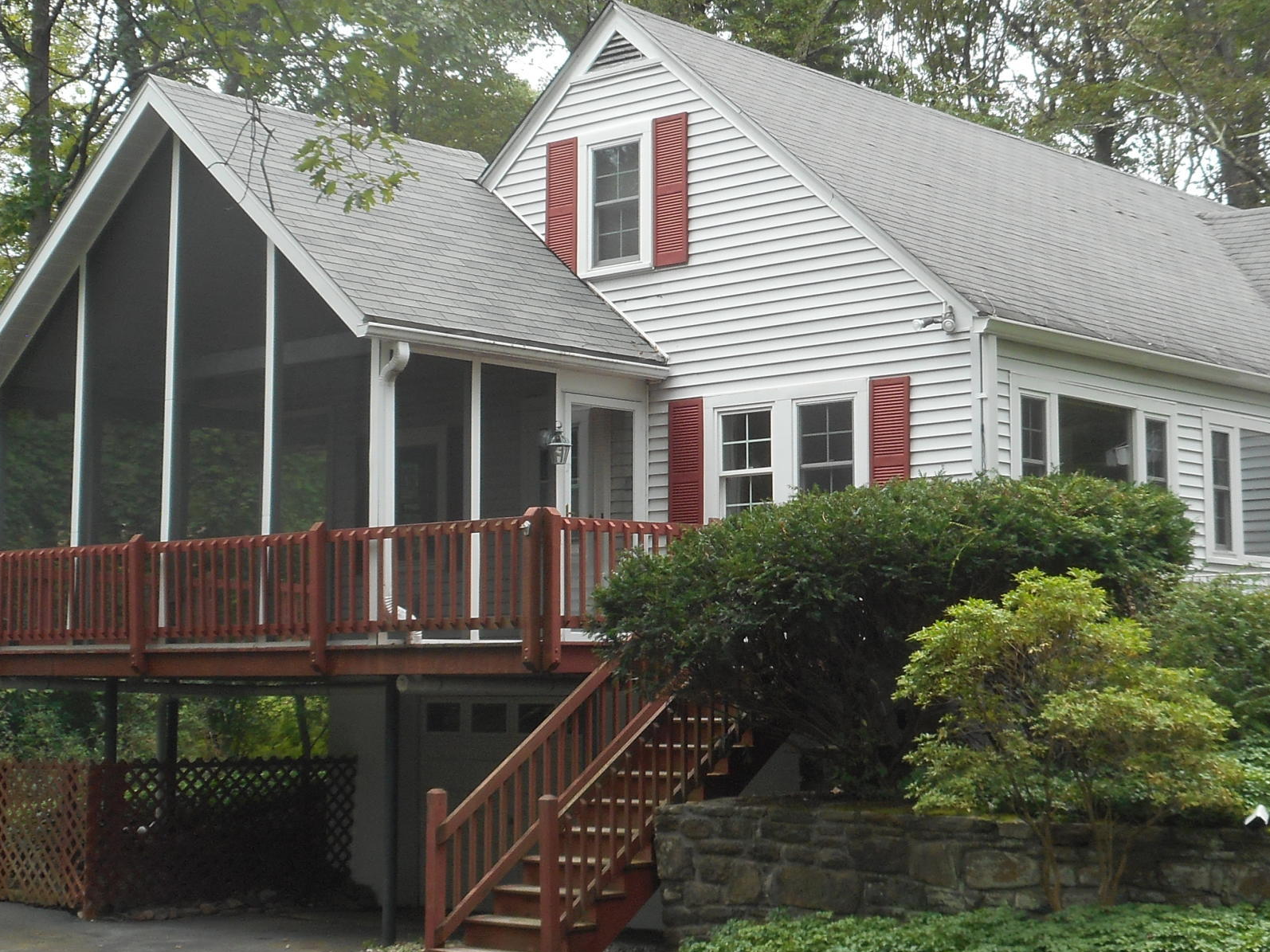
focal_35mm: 64
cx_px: 749
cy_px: 398
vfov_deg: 22.9
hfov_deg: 30.2
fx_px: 2348
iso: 80
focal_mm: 6
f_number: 4.2
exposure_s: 1/40
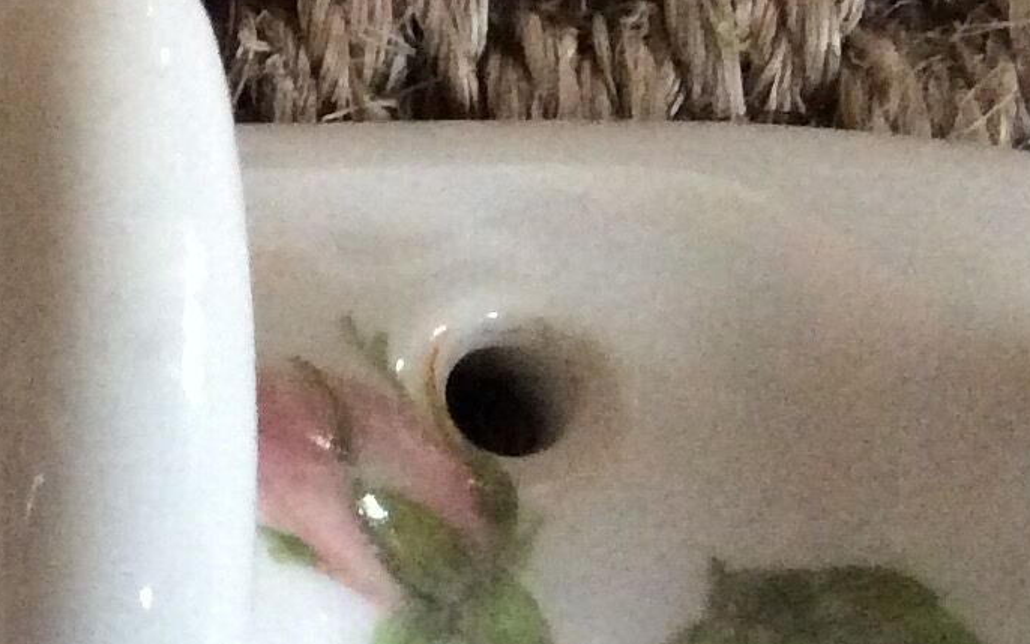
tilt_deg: -76.9
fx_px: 3594
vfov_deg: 10.2
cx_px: -177
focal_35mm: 128
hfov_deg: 15.7
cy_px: 294
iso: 320
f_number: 2.4
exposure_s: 1/17
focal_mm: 3.3
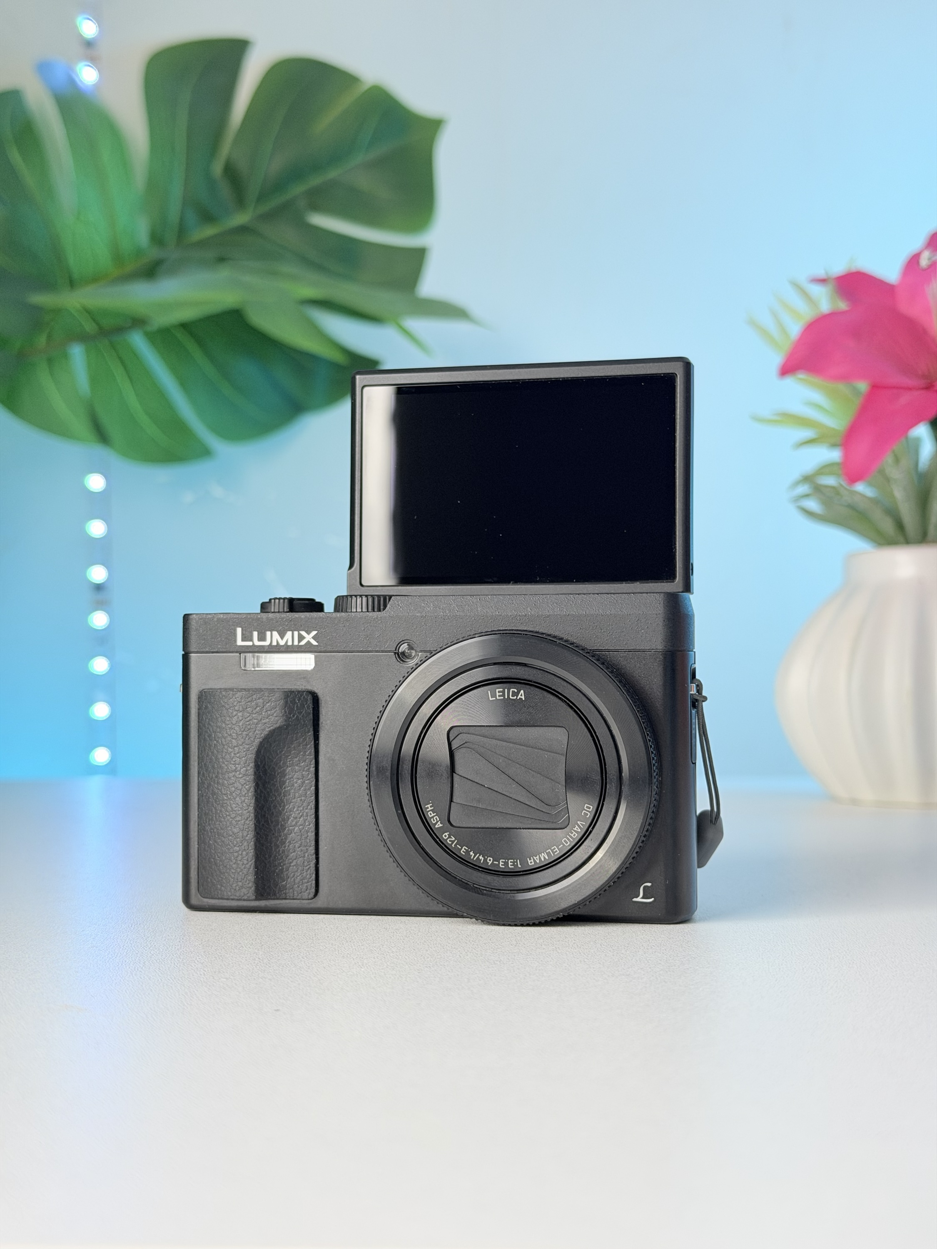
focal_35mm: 48
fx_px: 1732
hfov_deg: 30.3
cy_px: 624
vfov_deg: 39.7
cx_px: 468
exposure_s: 1/112
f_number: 1.78
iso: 50
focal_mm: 6.76
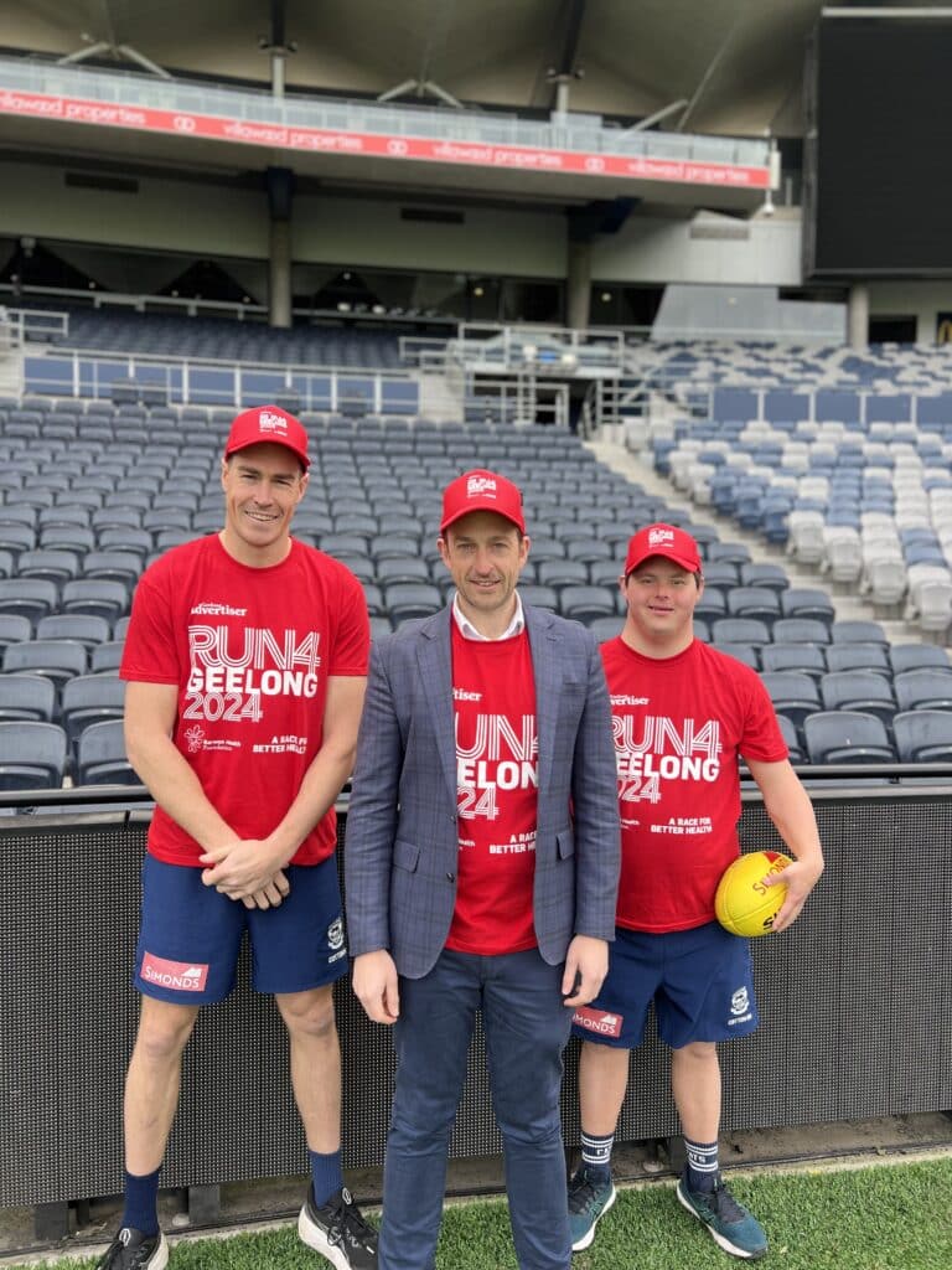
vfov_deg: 67.3
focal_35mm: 26
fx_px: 953
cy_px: 635
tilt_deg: -0.3
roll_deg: +0.6
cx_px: 476
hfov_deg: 53.1
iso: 50
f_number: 1.5
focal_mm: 5.7
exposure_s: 1/521
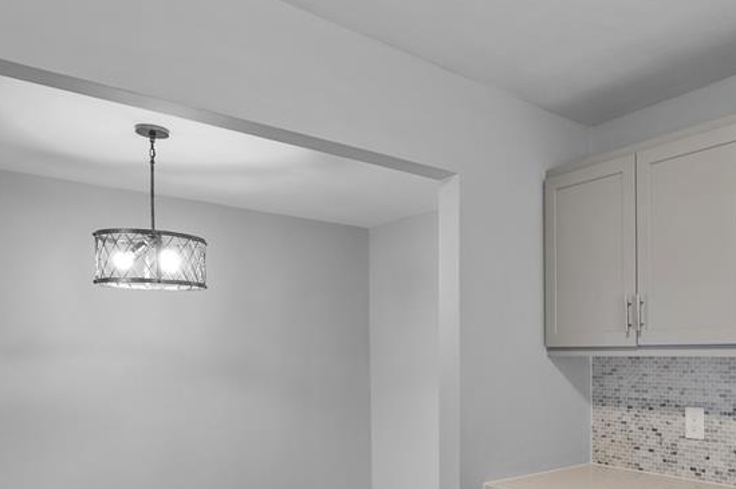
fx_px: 572
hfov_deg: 63.4
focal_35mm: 28
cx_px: 507
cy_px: 362
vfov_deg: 44.9
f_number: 5.6
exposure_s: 1/5
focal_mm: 10
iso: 400
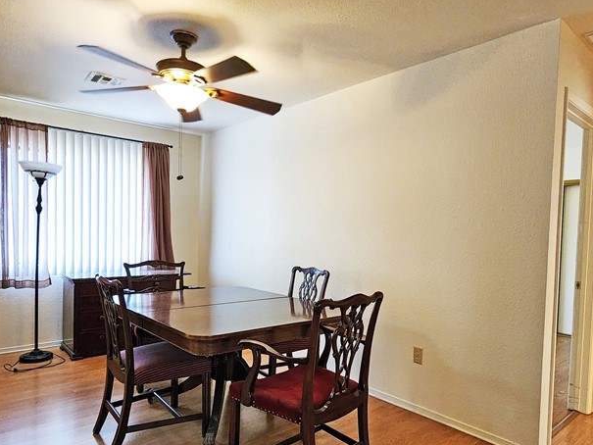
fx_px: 377
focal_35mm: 22
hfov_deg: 76.3
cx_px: 311
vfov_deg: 60.8
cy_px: 258
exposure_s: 1/60
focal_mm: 2.2
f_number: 2.2
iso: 250
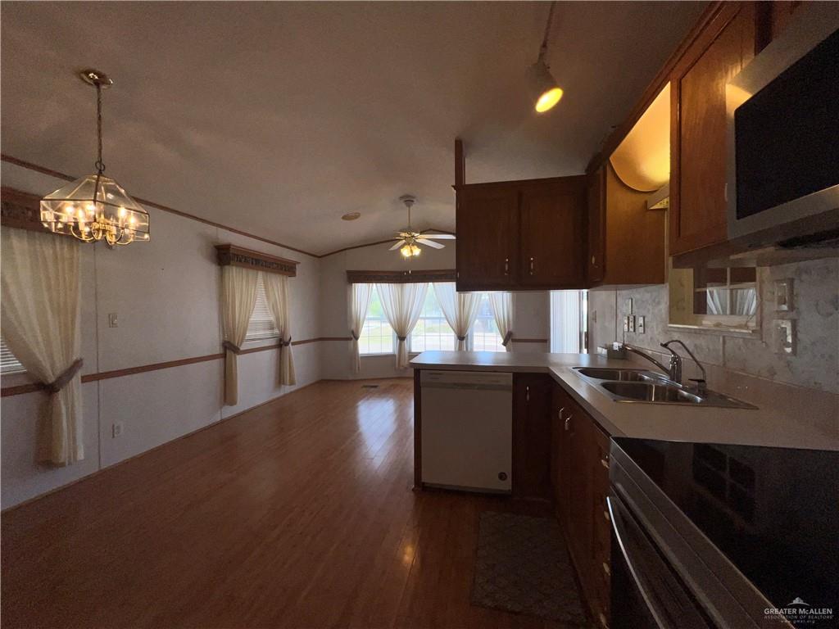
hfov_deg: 106.2
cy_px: 314
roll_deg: +0.2
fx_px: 315
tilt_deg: -0.9
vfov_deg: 89.9
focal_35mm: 13
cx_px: 420
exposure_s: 1/394
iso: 25
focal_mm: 1.57
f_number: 1.8
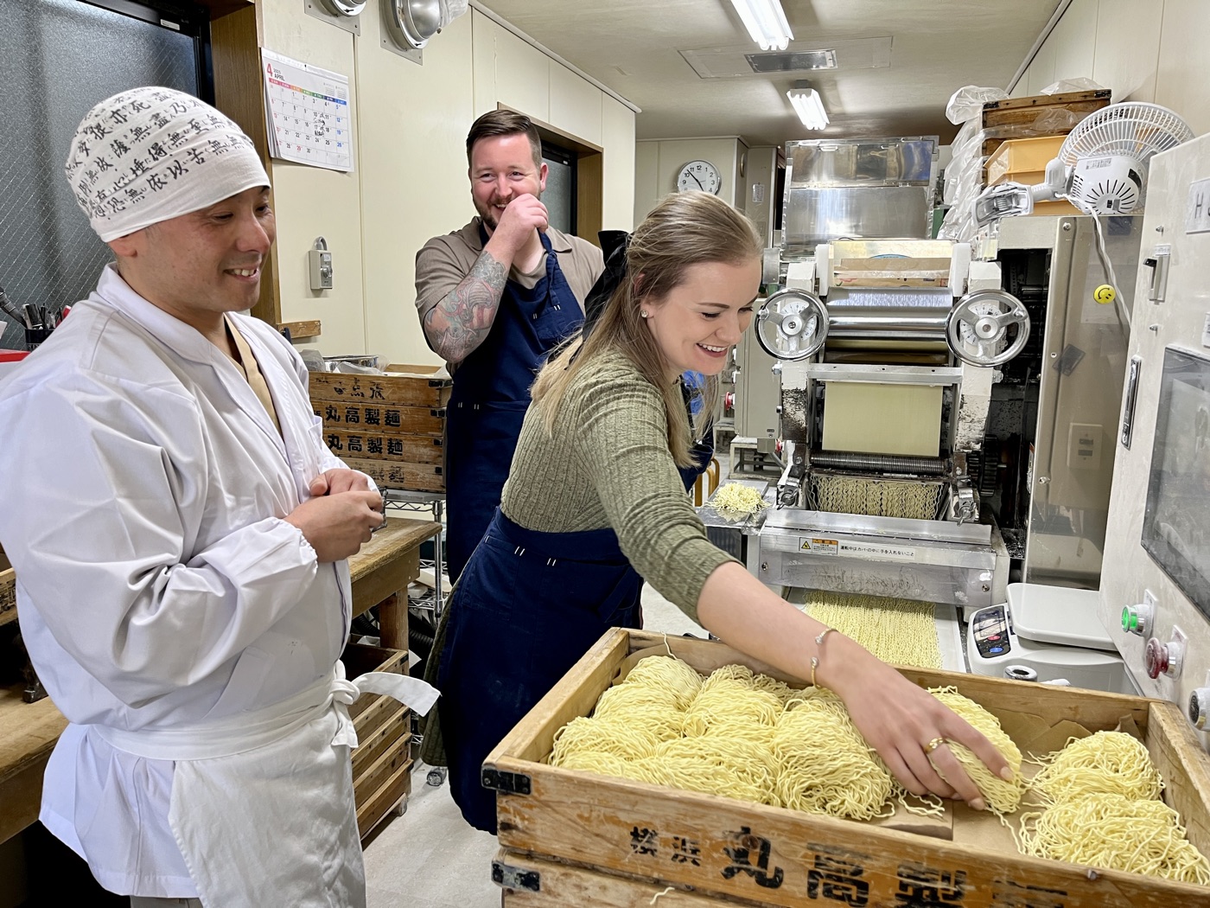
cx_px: 605
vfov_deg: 53.1
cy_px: 454
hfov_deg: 67.3
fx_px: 909
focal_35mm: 26
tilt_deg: -11.0
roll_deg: -0.4
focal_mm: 5.1
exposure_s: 1/50
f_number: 1.6
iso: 64
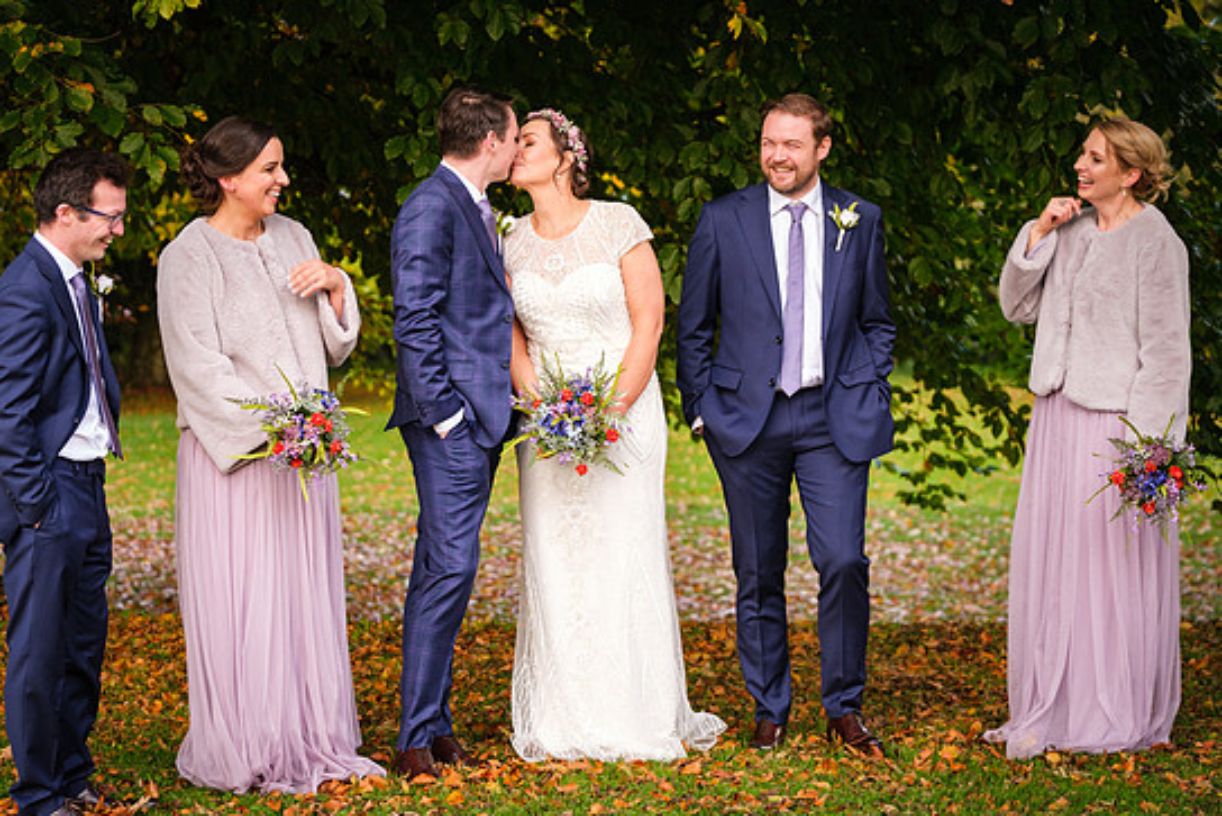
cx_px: 528
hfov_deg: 19.3
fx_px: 3599
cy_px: 396
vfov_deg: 12.9
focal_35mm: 106
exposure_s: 1/250
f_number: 2.8
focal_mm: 61
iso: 400
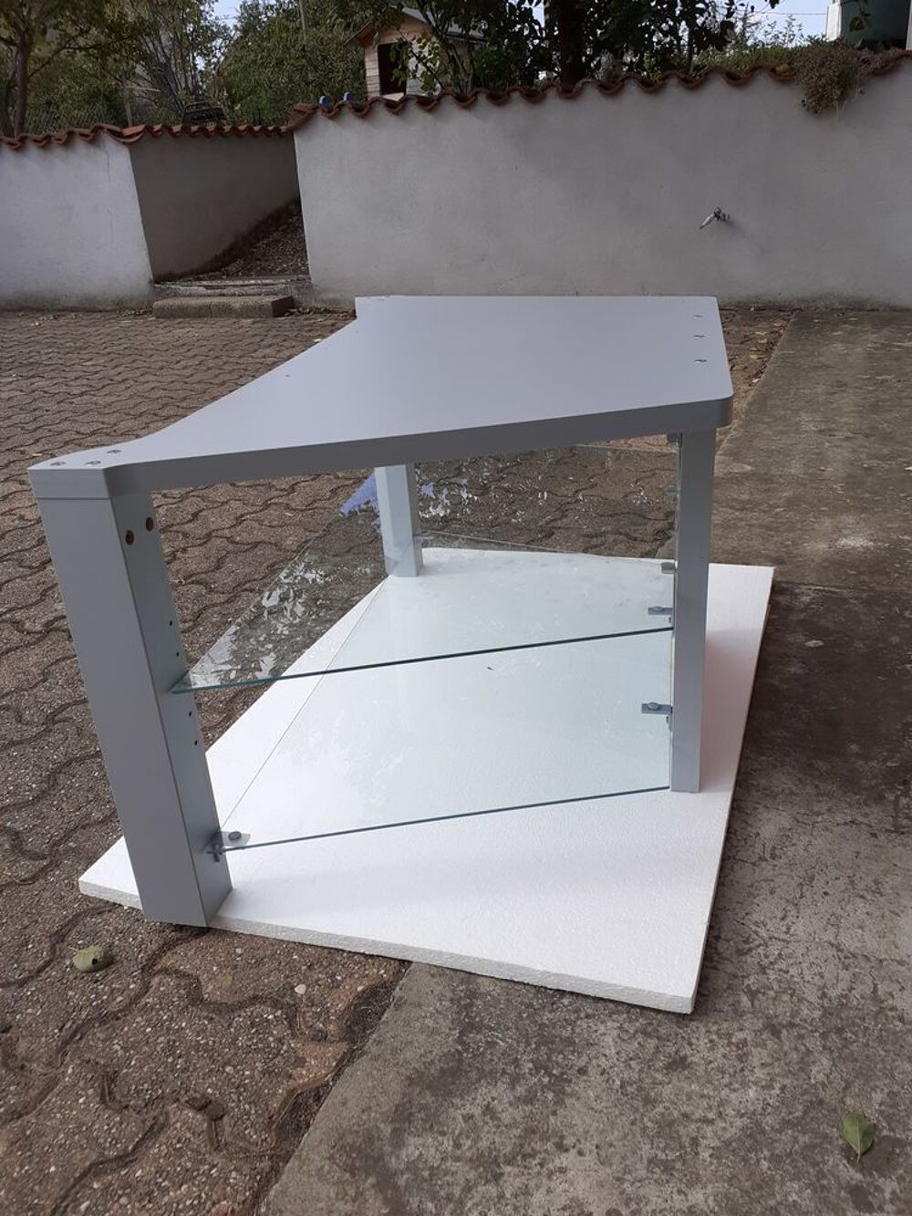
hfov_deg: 51.4
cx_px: 456
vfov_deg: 65.3
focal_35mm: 27
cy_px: 608
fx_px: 948
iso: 40
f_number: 1.9
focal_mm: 3.6
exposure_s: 1/1250
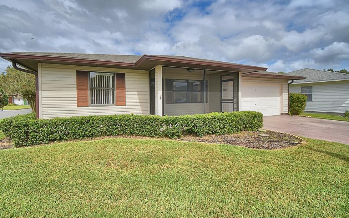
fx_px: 152
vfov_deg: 71.2
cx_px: 168
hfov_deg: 97.8
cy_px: 103
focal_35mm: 16
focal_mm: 10
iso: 100
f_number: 4.5
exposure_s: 1/1600
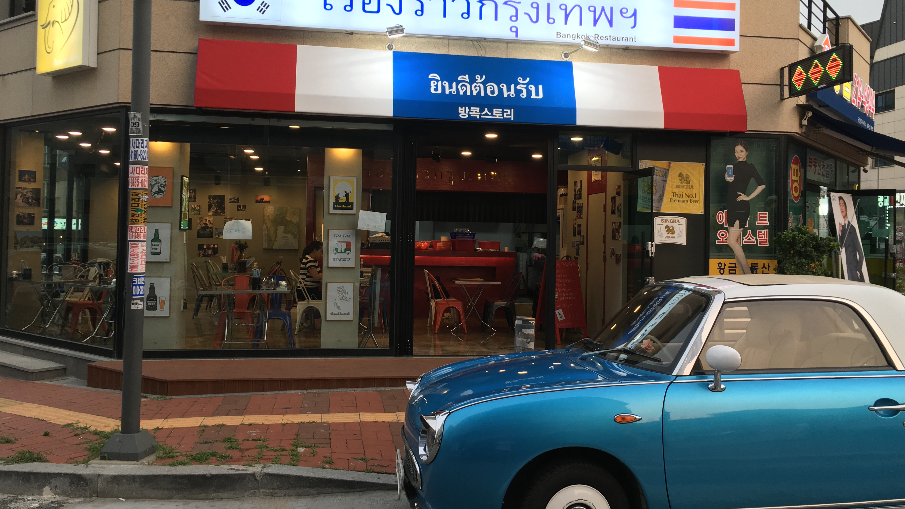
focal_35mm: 33
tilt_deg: +1.3
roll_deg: -0.2
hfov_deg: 59.5
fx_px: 792
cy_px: 219
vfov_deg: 35.6
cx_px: 467
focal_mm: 4.15
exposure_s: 1/60
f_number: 2.2
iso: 32
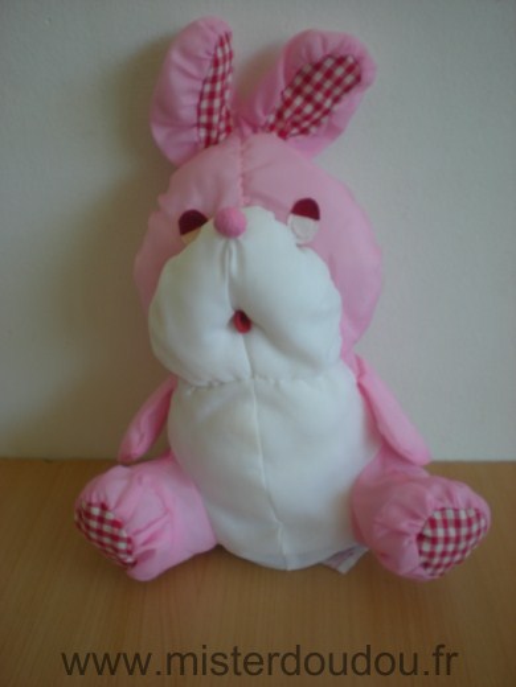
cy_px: 344
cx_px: 258
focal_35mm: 38
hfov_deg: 37.7
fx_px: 755
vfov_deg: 49.0
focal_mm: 6.3
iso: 64
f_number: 3.1
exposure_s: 1/32.1
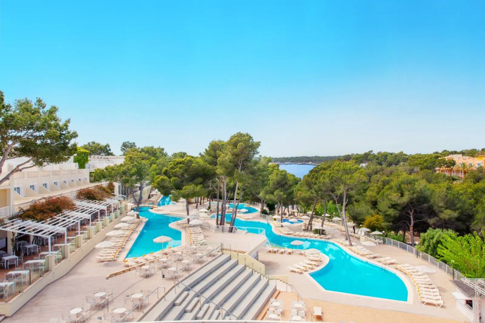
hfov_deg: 73.8
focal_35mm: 24
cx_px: 242
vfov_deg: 53.1
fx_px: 323
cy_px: 162
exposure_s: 1/250
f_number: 16
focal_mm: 24
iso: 200
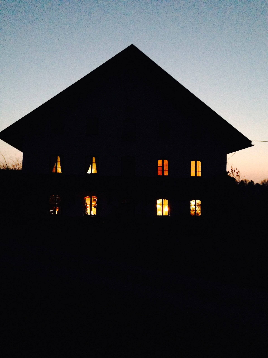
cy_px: 179
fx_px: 341
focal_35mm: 33
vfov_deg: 55.4
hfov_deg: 42.9
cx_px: 134
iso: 800
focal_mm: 4.12
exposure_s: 1/15
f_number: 2.4
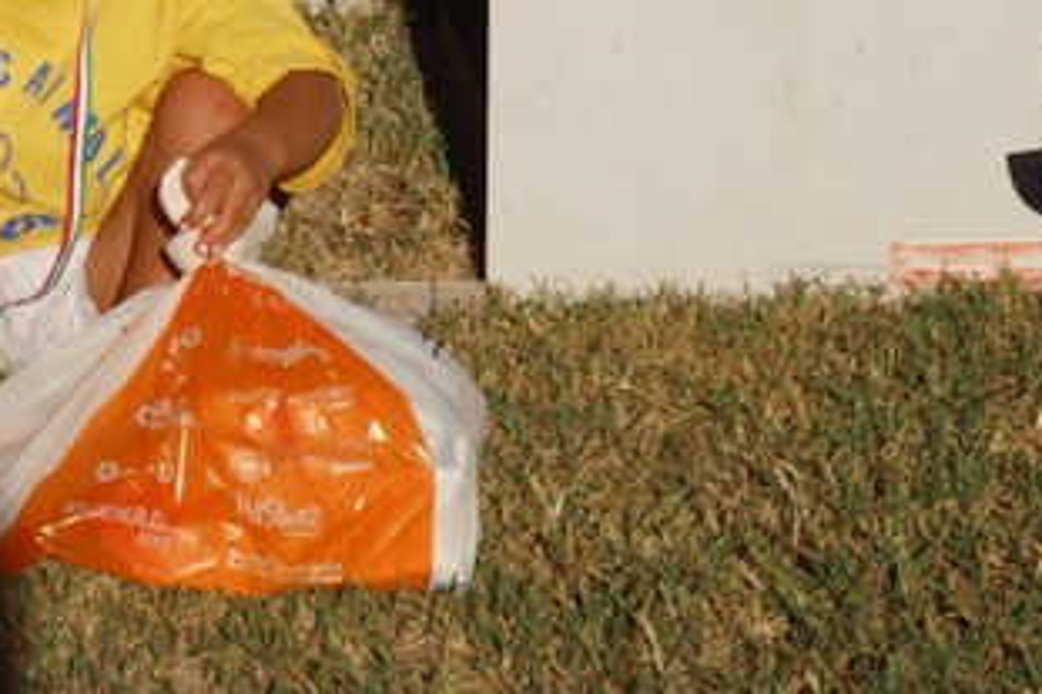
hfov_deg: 8.5
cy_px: -863
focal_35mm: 241
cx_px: 47
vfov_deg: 5.5
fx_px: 6972
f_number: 16
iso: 100
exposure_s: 1/125
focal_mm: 26
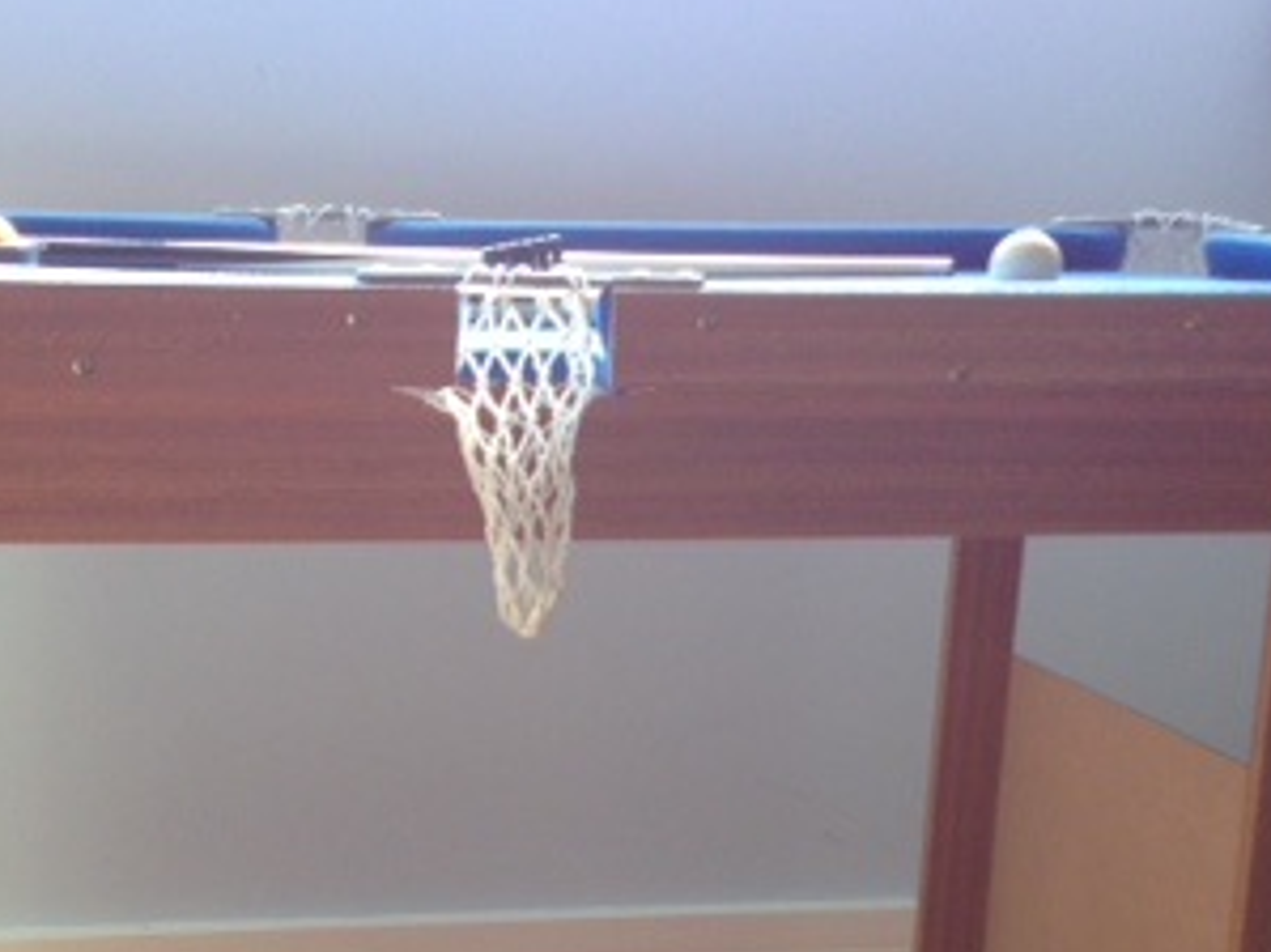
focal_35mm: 75
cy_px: 774
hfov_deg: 25.9
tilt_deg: -16.9
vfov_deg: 19.4
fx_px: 2753
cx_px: 451
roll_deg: -0.9
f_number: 2.4
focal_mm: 4.28
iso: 50
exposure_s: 1/60
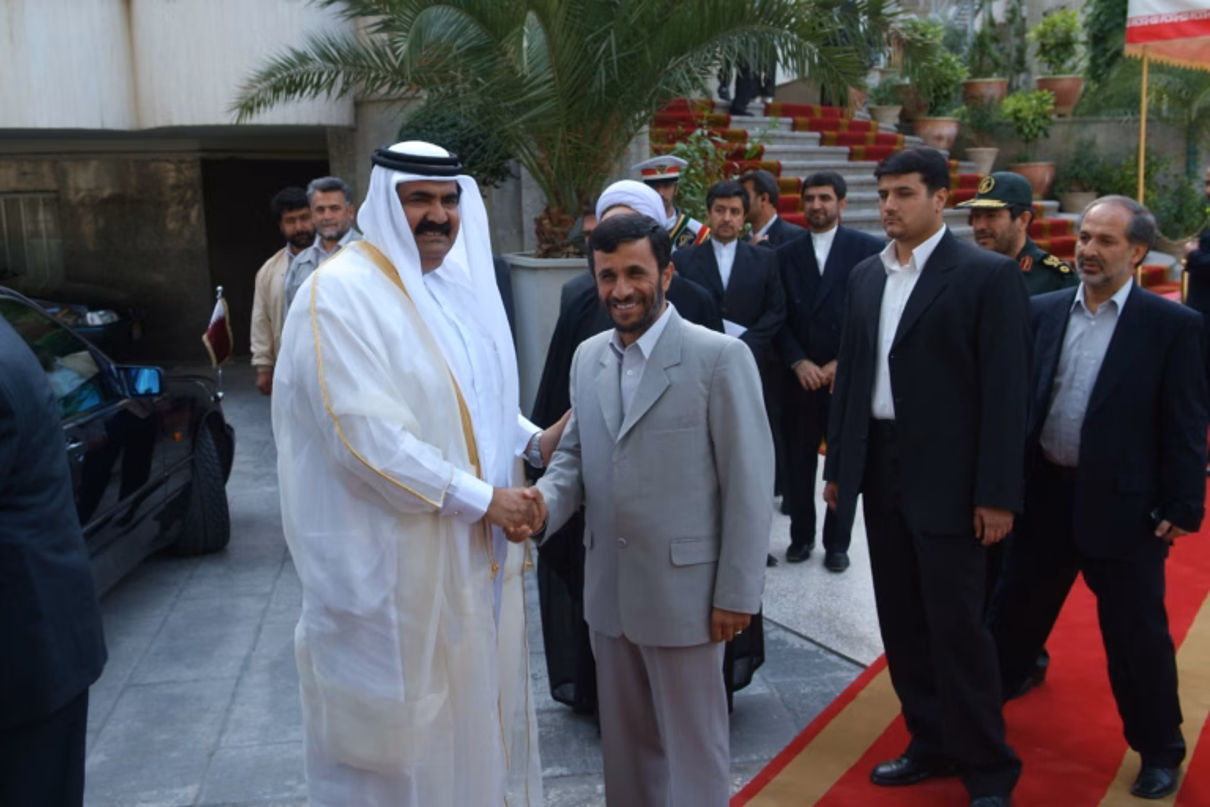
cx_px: 605
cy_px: 404
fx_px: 1311
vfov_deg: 34.2
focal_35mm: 39
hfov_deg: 49.6
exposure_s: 1/125
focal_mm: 26
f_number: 5.6
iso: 400
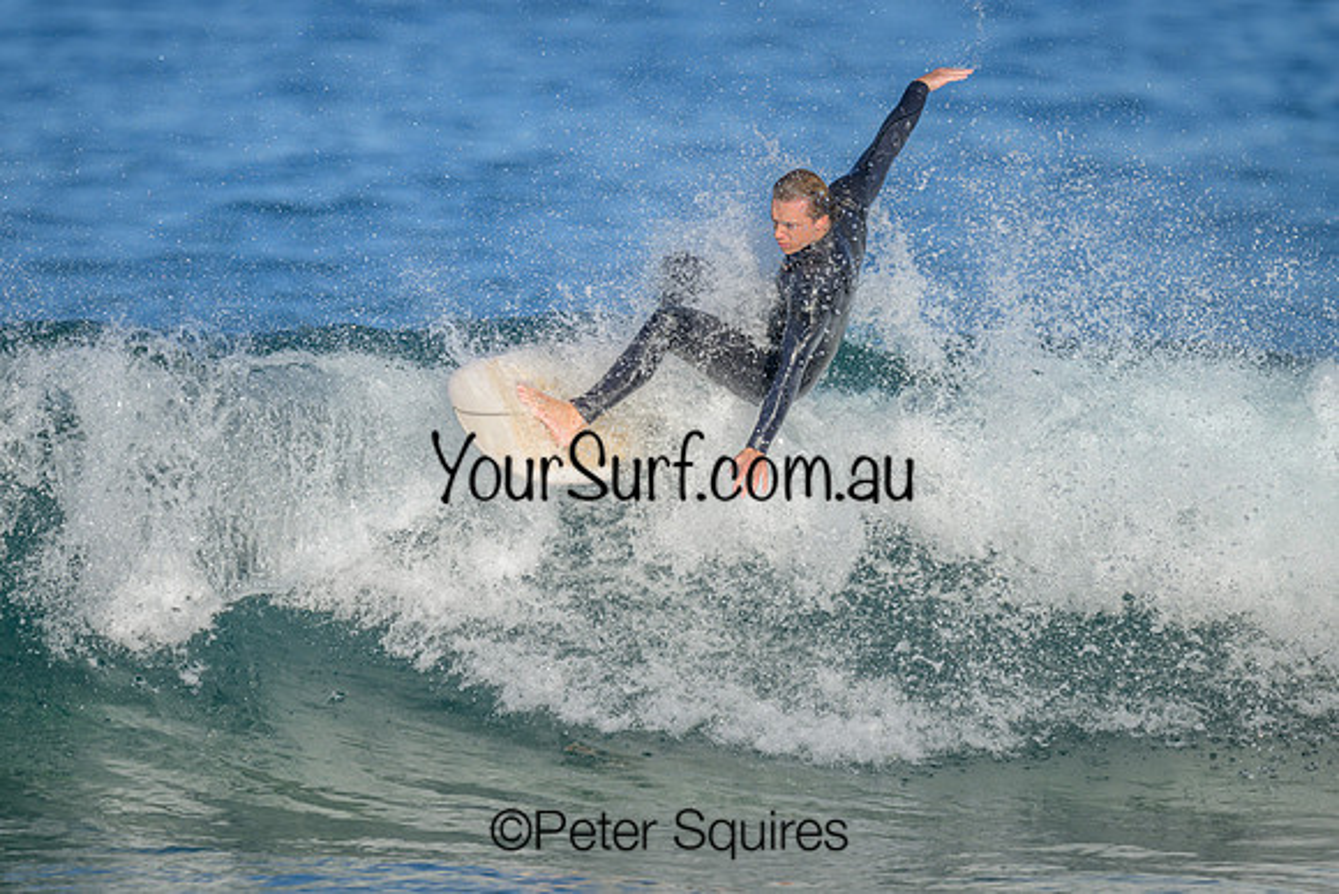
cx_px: 650
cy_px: 434
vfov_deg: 1.7
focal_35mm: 824
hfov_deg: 2.5
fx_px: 30639
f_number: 6.3
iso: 280
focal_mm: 800
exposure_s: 1/2000
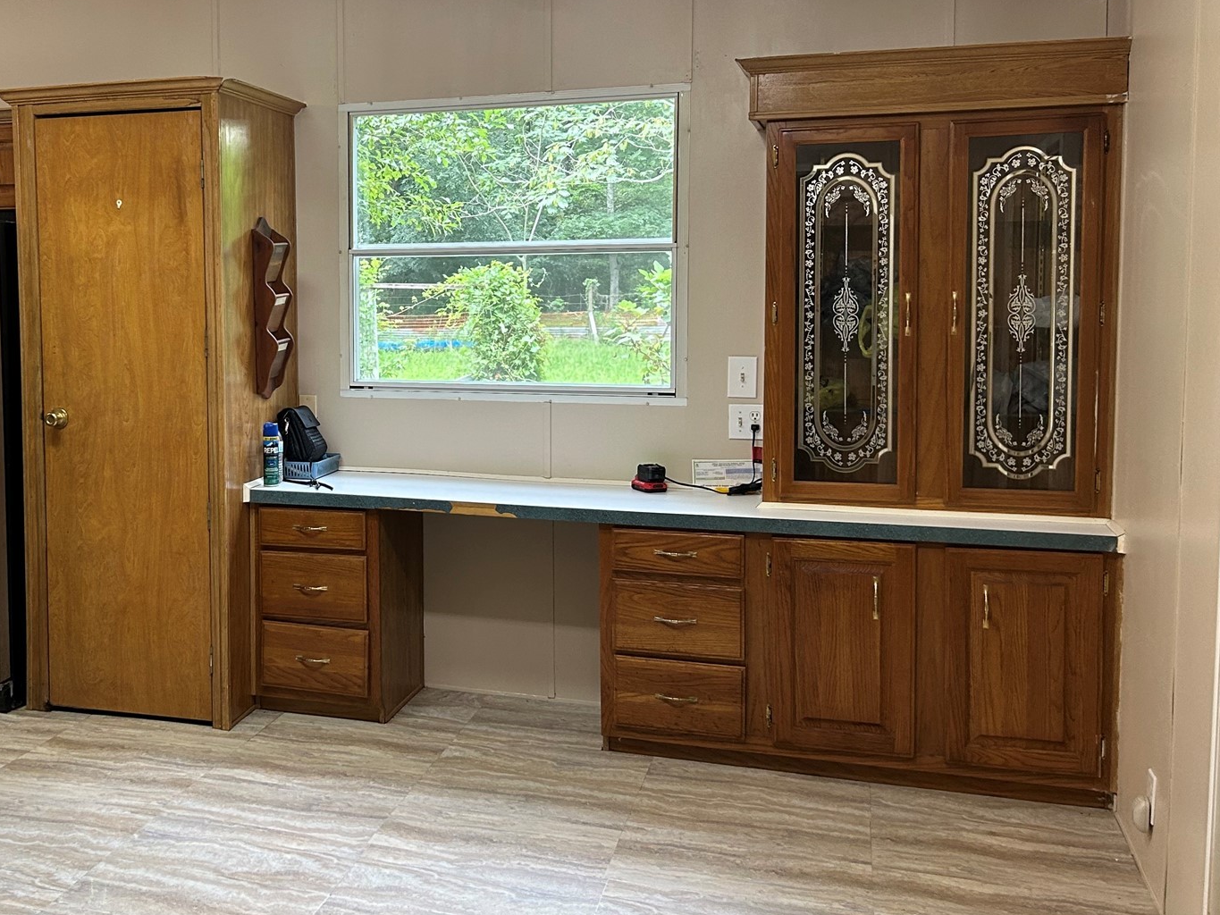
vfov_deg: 36.7
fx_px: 1375
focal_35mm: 39
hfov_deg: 46.2
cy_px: 376
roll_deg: +0.8
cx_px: 307
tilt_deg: -4.9
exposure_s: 1/60
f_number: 1.5
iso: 125
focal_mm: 5.7
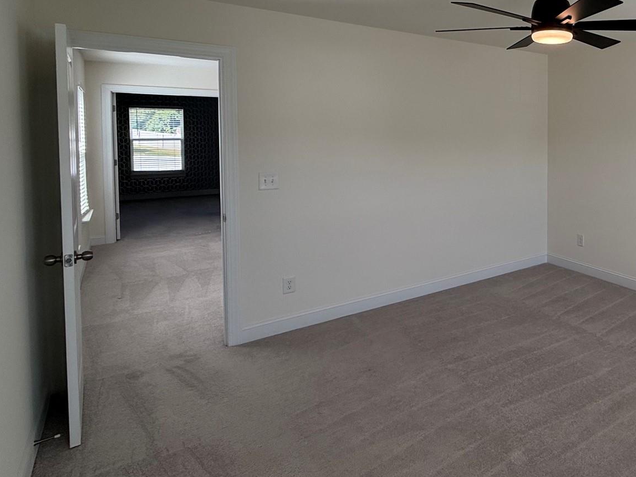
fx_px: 459
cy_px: 146
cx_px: 557
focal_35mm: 25
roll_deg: -0.4
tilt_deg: -2.5
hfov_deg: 60.2
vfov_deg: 53.4
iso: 64
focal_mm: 2.22
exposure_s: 1/120
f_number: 2.2
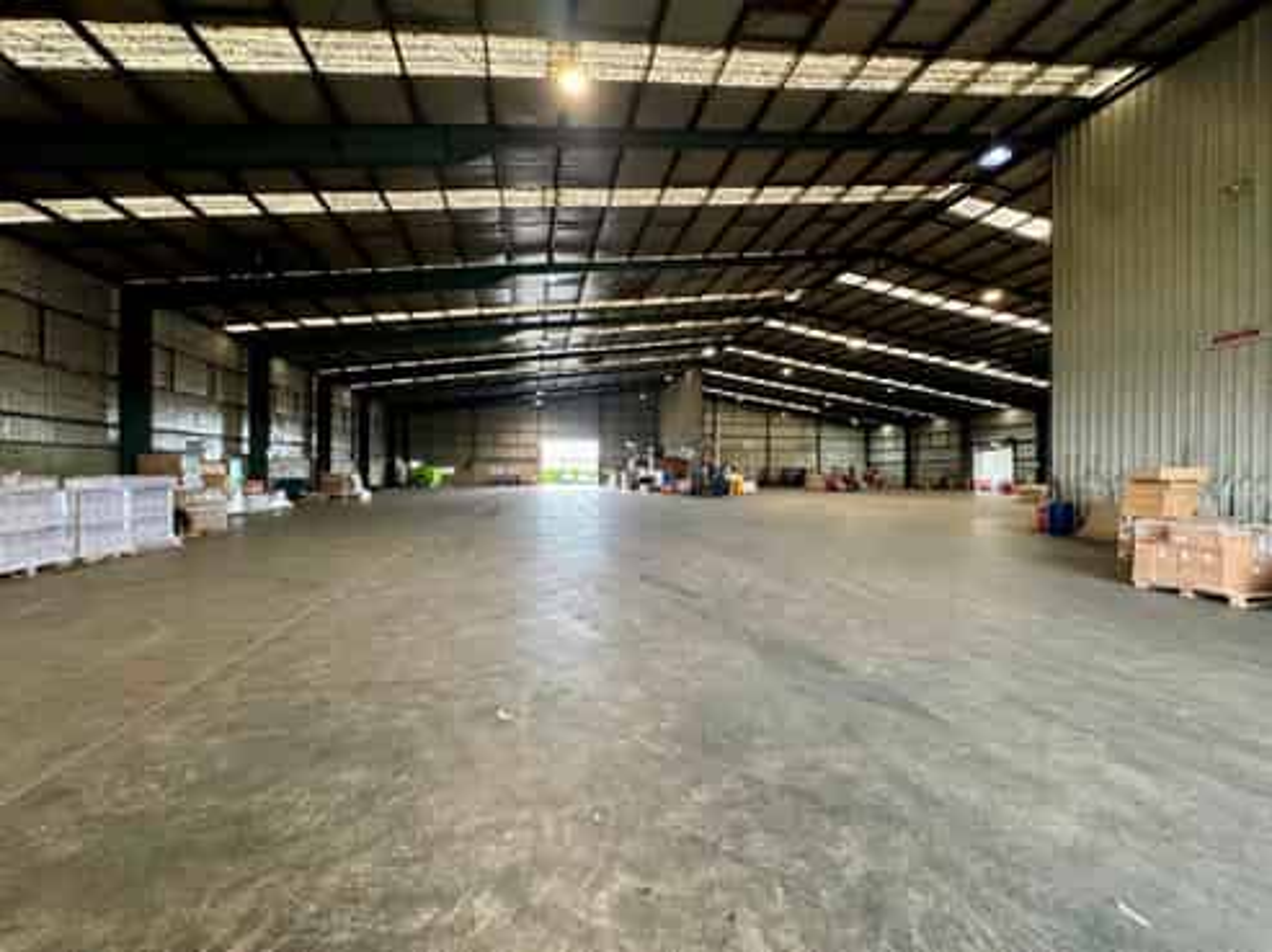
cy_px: 476
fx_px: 514
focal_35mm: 14
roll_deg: -0.2
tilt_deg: +0.3
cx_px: 636
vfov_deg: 85.6
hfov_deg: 102.1
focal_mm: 2.22
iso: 320
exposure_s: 1/72
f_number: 2.2
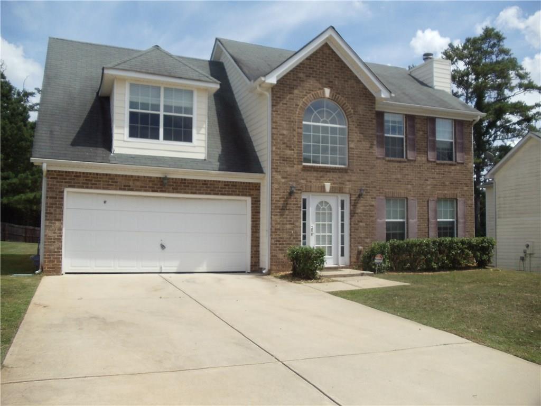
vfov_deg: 32.9
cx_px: 270
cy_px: 203
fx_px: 688
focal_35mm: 44
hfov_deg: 42.9
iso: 200
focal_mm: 6
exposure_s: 1/500
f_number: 7.1
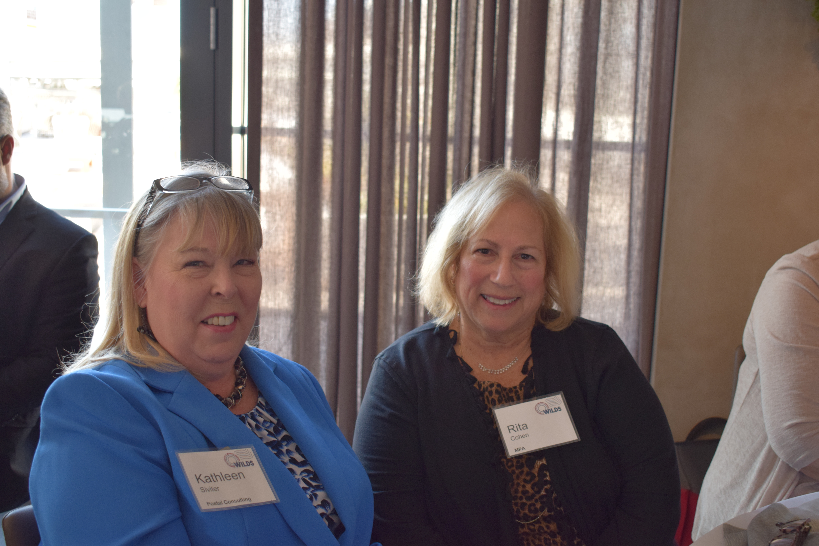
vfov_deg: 29.9
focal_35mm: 45
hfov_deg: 43.6
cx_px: 410
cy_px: 273
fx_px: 1024
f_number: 4.2
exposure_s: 1/60
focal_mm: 30
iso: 560
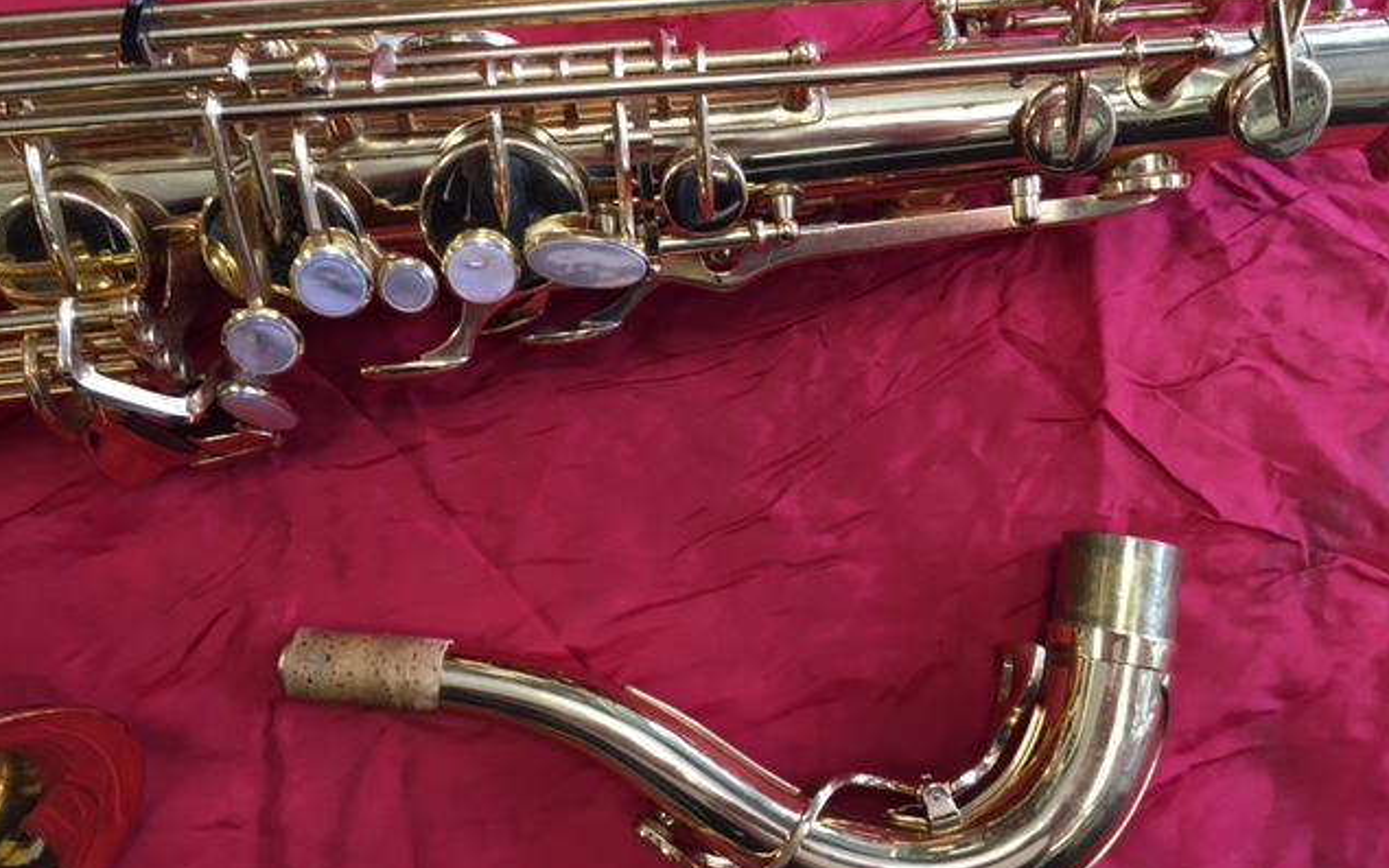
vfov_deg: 40.5
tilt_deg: -80.8
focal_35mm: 31
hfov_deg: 61.2
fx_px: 1174
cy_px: 374
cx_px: 691
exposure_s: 1/33
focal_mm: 4.15
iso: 125
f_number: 2.2
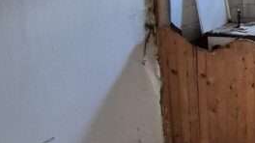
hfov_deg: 28.7
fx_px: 372
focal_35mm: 55
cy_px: -2
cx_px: 354
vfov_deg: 21.0
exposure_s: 1/50
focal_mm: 1.74
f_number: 2.2
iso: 1600
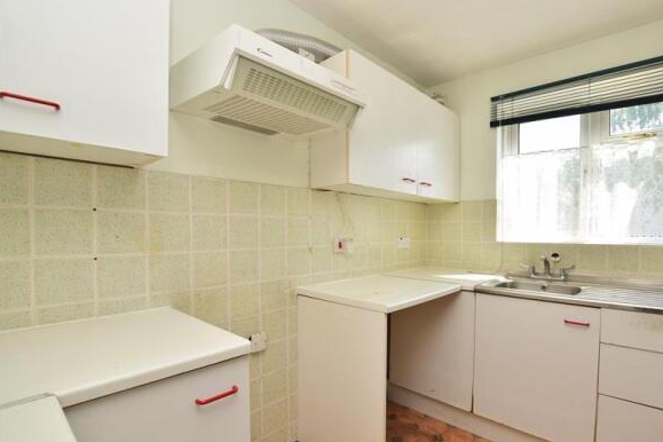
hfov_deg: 92.8
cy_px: 235
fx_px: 313
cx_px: 371
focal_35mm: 17
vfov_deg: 70.4
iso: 250
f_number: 7.1
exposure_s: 1/200
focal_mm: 10
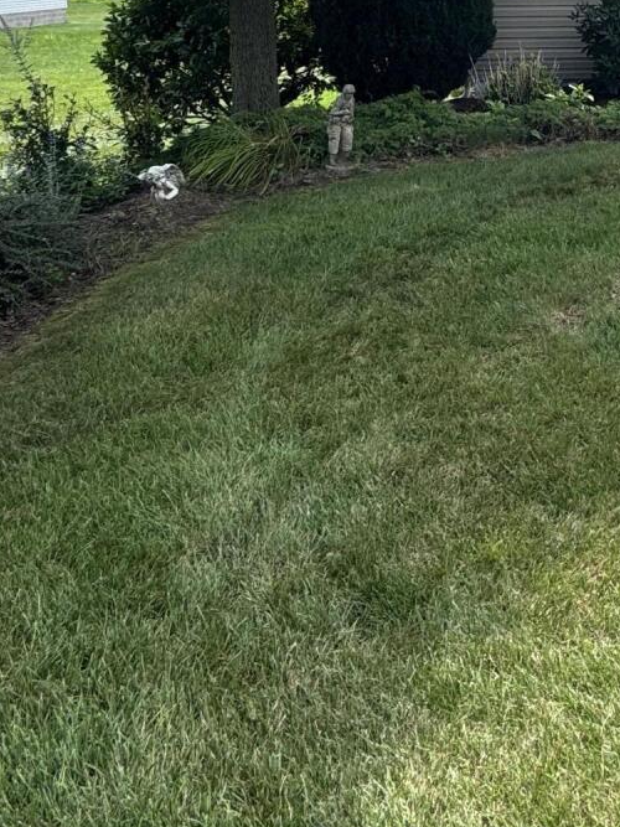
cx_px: 723
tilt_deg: -8.0
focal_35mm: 42
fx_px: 1003
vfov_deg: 41.1
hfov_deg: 29.9
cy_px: 74
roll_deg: +2.1
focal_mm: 2.22
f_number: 2.2
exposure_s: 1/620
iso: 50
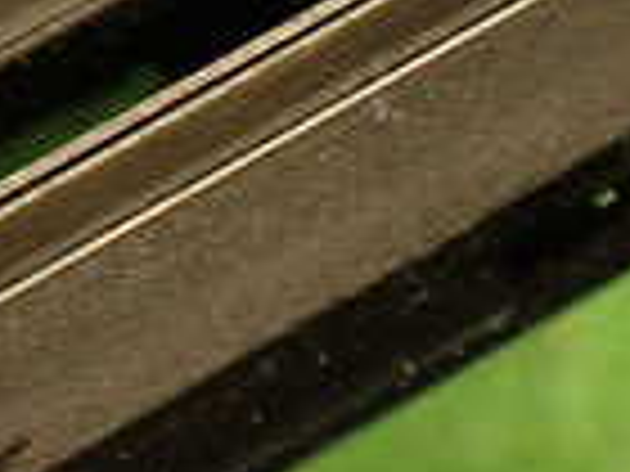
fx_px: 2493
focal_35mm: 137
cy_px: -40
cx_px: -418
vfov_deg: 10.7
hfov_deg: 13.3
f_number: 2.4
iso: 500
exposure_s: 1/30
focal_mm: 5.79
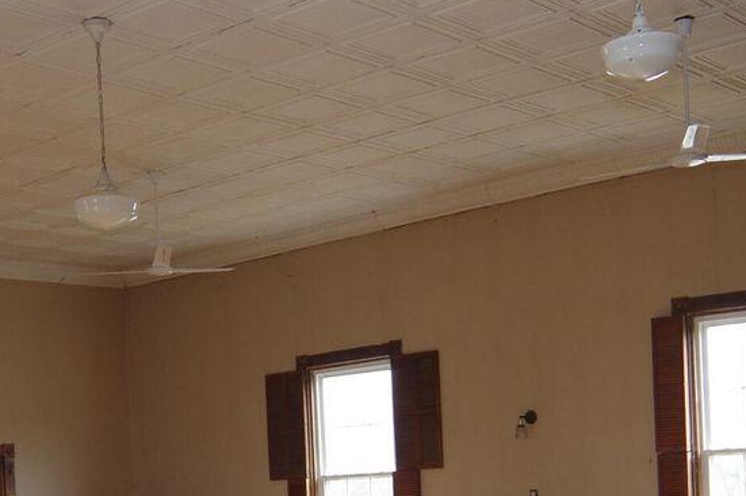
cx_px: 288
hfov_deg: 33.8
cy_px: 515
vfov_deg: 22.0
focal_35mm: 59
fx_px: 1221
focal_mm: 12
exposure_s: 1/8
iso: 320
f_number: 8
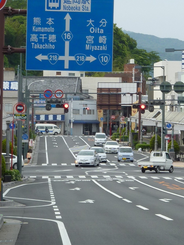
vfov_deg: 8.6
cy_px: 93
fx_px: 1623
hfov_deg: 6.5
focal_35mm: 229
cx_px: 151
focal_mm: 14.7
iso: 80
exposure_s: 1/250
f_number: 4.3
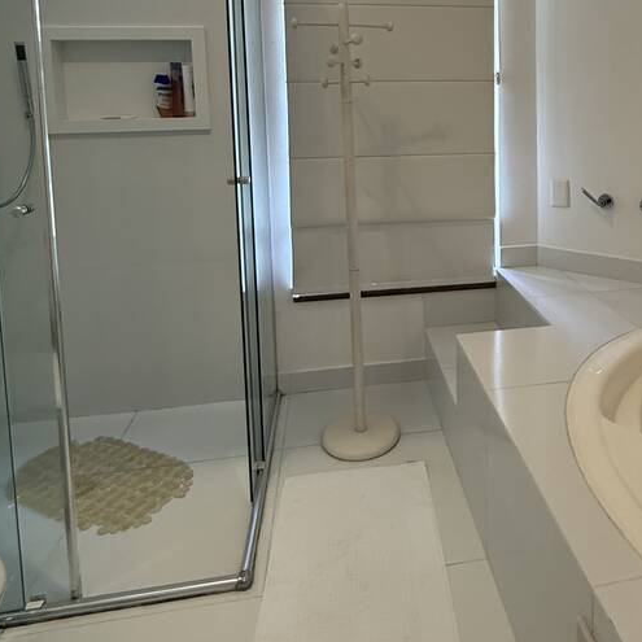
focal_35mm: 27
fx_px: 567
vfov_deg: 55.8
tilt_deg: -4.4
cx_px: 428
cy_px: 150
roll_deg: +0.2
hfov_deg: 57.8
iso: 200
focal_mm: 2.22
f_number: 2.2
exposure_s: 1/120
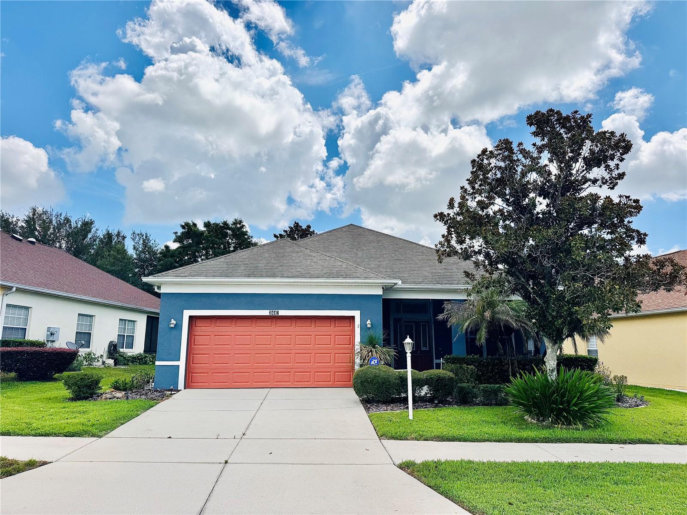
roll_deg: -0.6
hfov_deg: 71.6
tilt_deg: +10.7
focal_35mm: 24
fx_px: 476
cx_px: 344
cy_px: 258
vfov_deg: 56.8
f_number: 1.78
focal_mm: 6.76
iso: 80
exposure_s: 1/10417
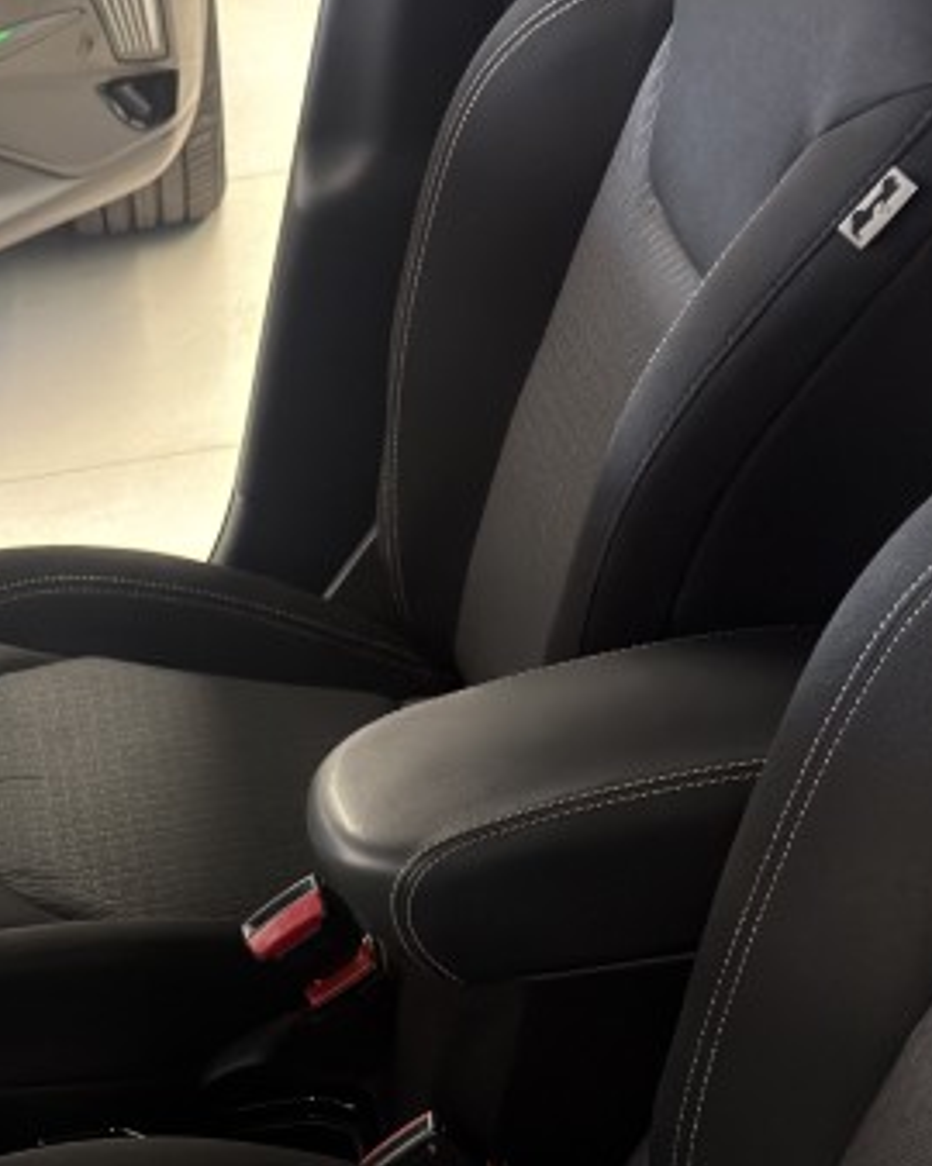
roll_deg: +13.1
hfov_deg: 20.4
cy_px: 1311
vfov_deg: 24.8
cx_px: -121
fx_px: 2450
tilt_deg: -43.2
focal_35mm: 71
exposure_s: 1/20
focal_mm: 6.76
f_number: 1.78
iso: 640
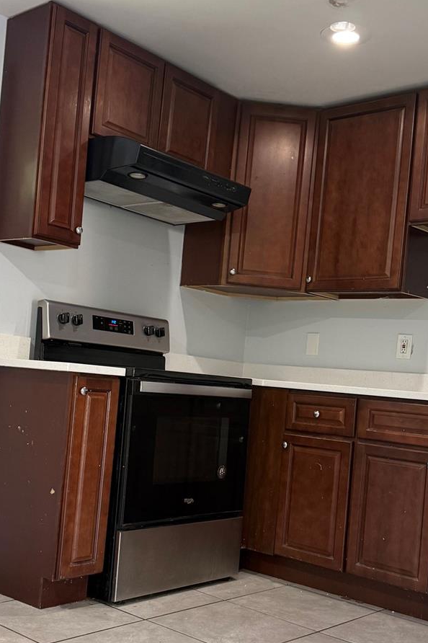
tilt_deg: +1.0
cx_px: 216
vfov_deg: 45.3
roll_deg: -5.1
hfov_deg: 31.2
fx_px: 767
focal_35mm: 43
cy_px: 378
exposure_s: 1/60
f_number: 1.78
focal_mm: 6.76
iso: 250
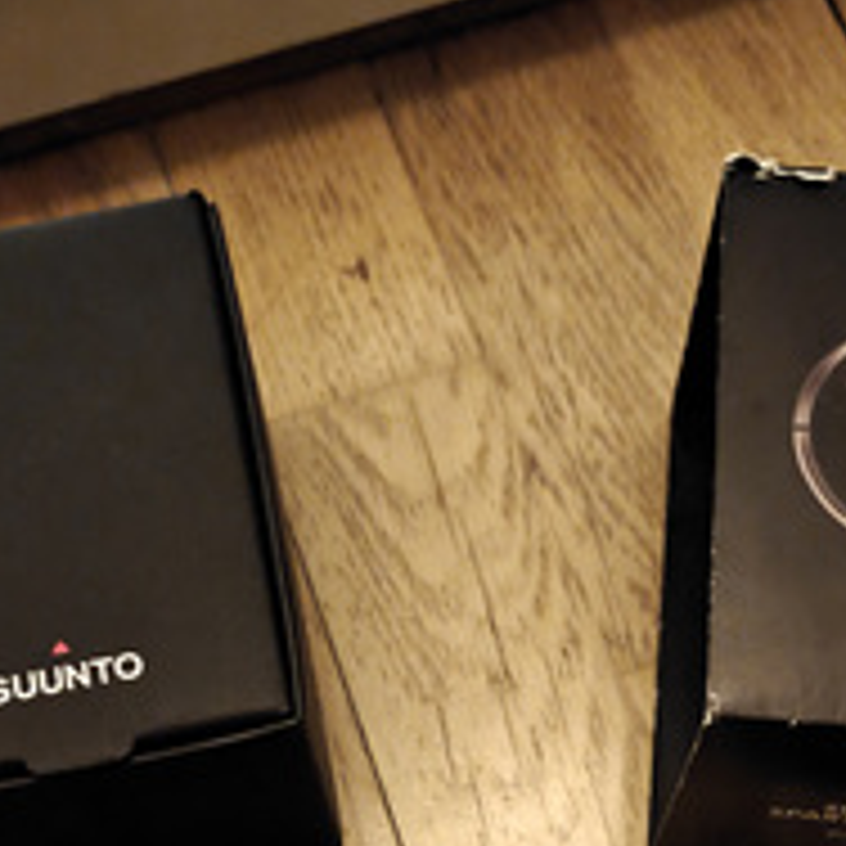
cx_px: 439
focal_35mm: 54
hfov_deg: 31.6
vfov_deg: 30.0
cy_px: 792
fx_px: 1493
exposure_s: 1/8
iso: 6400
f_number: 1.6
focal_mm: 6.06
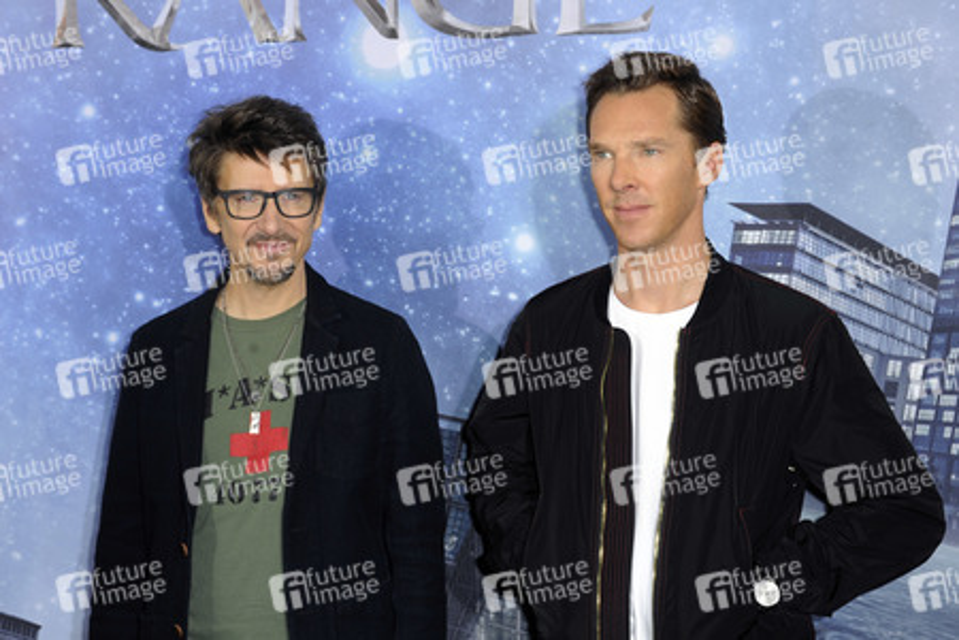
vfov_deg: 16.7
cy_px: 320
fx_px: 2184
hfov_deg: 24.8
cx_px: 480
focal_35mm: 82
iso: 500
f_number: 6.3
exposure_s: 1/200
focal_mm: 82
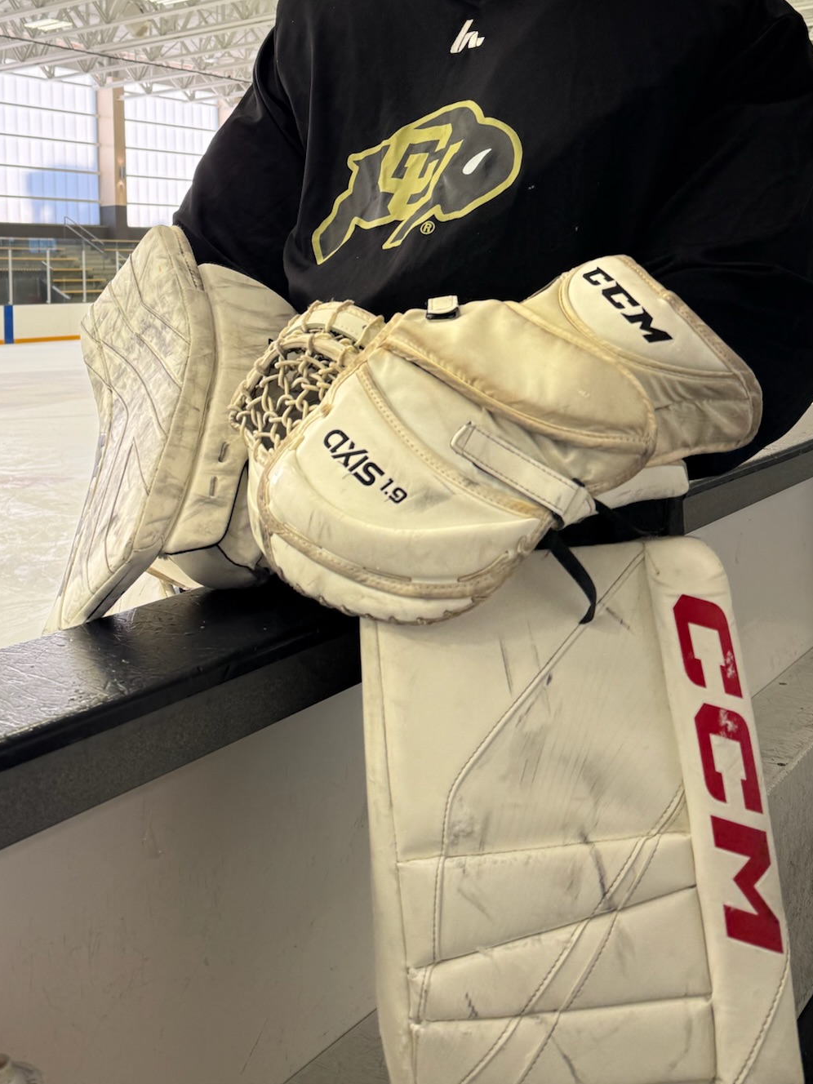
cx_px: 362
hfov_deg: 38.6
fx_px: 1159
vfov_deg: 48.3
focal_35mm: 37
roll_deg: +1.2
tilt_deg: +0.1
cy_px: 273
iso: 125
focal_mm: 6.76
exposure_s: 1/232
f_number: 1.78
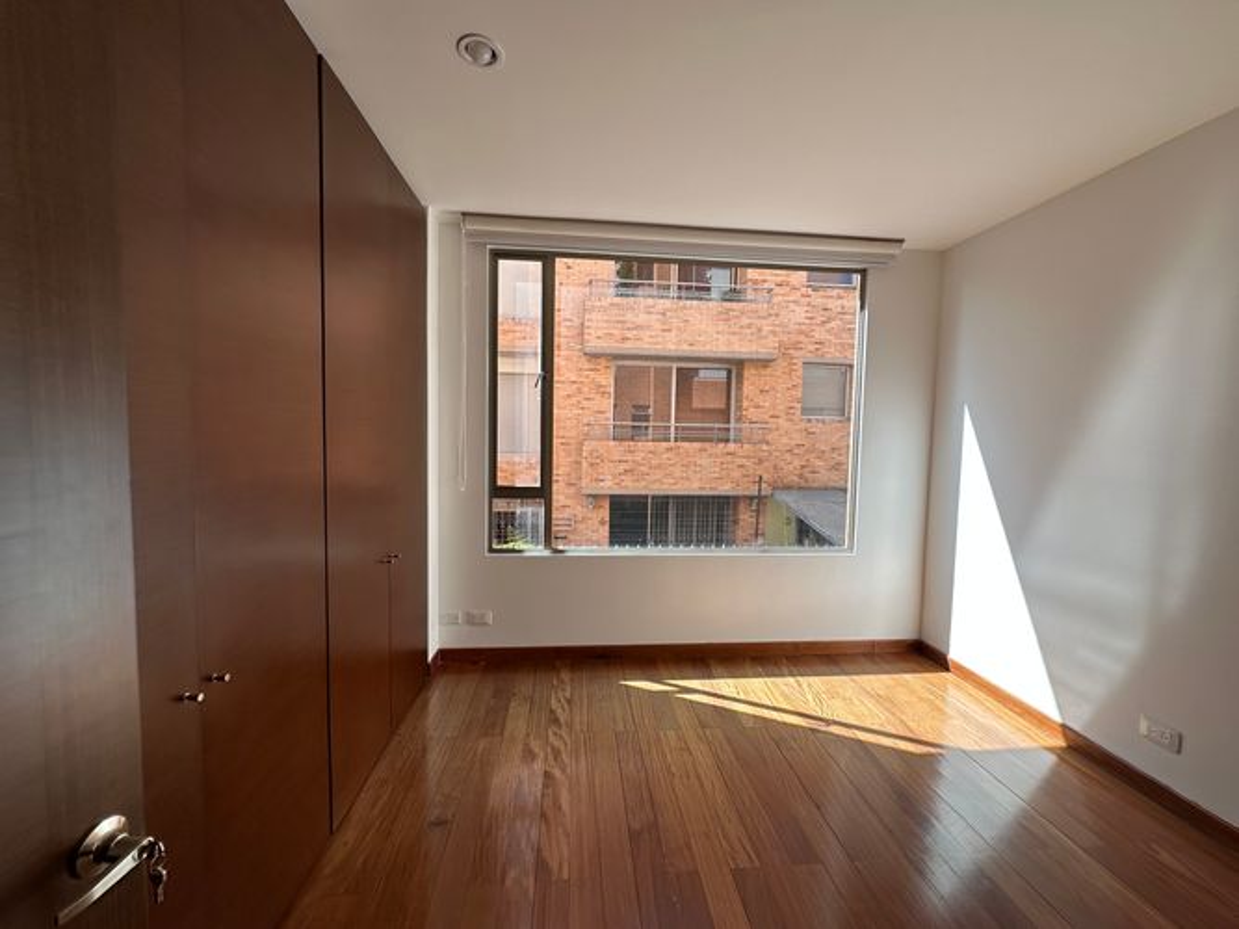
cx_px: 620
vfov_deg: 85.7
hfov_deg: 102.1
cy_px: 464
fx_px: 501
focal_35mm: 14
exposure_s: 1/232
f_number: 2.2
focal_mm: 2.22
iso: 40
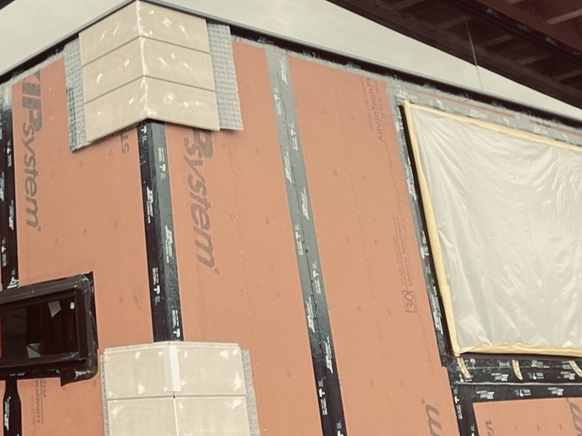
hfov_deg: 34.7
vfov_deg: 27.6
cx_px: 26
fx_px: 857
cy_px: 47
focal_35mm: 51
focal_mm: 2.71
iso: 25
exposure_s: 1/207
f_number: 2.2
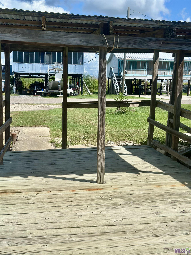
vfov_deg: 39.7
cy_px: 128
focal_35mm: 48
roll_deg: -1.4
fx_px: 353
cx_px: 96
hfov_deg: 30.3
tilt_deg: -7.1
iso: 80
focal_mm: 6.86
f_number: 1.78
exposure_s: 1/6623
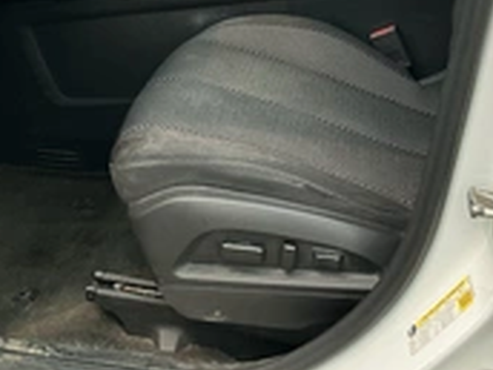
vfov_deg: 21.5
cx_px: 152
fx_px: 926
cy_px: -29
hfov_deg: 29.5
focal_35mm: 65
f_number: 1.8
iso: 25
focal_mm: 3
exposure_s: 1/666
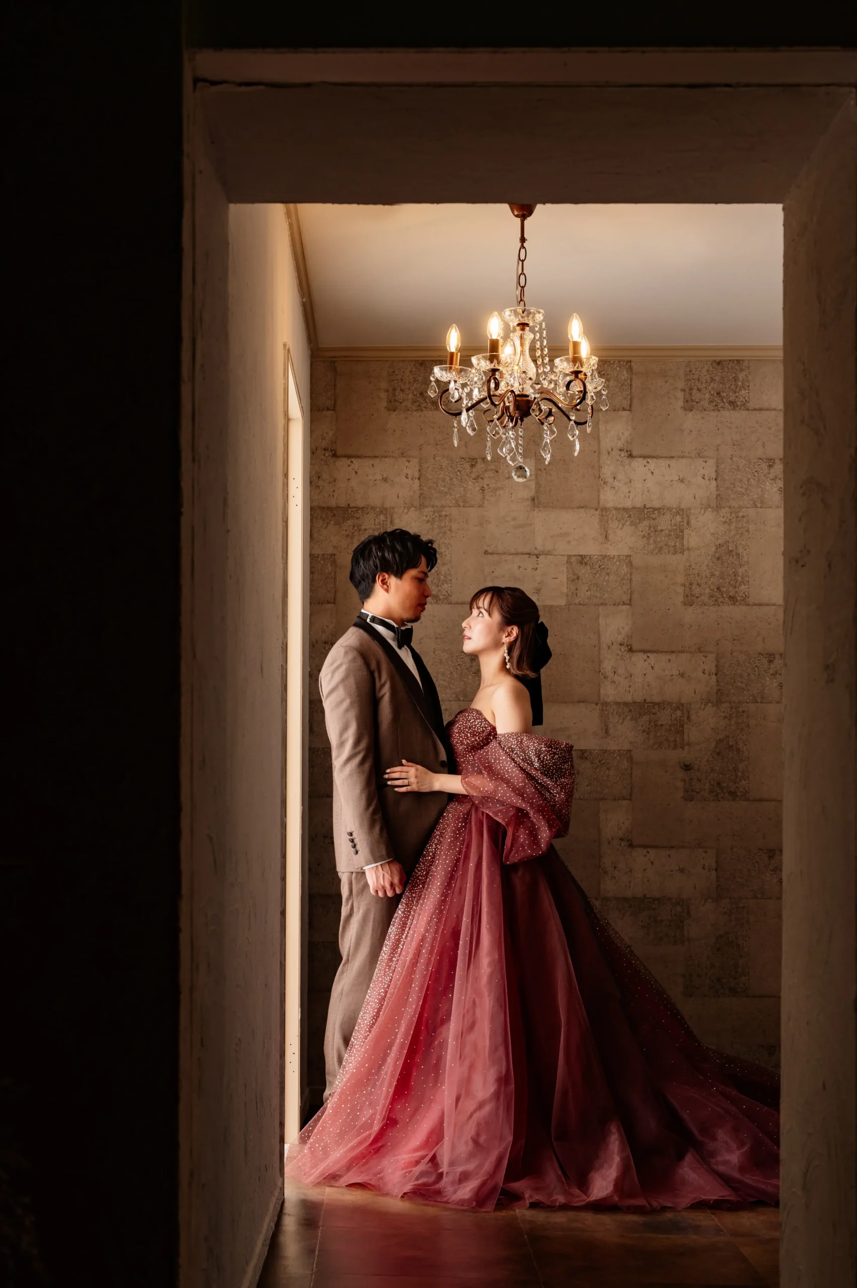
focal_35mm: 50
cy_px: 644
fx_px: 1788
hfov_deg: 27.0
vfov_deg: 39.6
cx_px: 428
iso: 160
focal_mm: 50
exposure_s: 1/160
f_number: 6.3
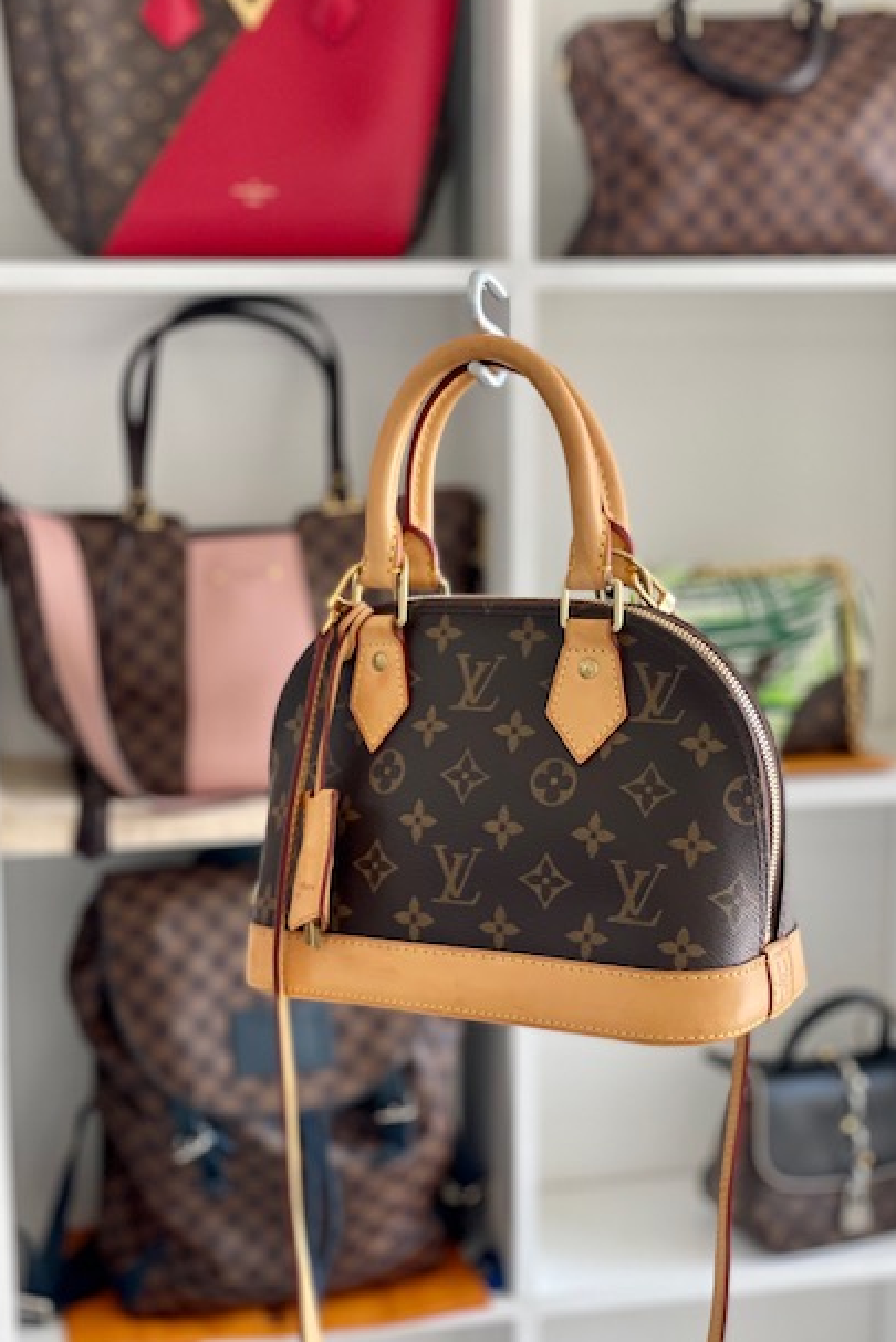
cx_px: 476
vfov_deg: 35.0
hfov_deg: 23.8
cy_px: 648
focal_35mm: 57
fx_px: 2127
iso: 125
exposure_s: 1/122
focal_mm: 6
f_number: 2
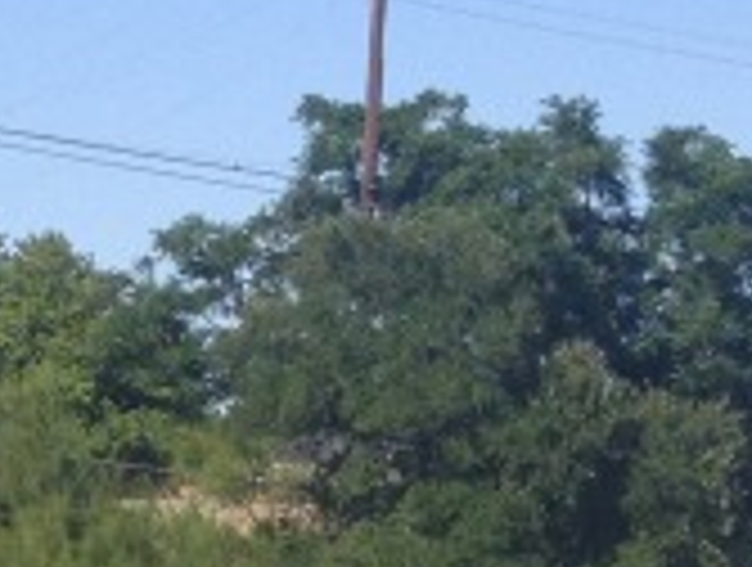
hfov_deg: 8.8
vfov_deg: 6.7
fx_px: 4659
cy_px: 1210
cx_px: -612
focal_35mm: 214
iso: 50
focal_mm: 4.28
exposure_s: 1/1346
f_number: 2.4
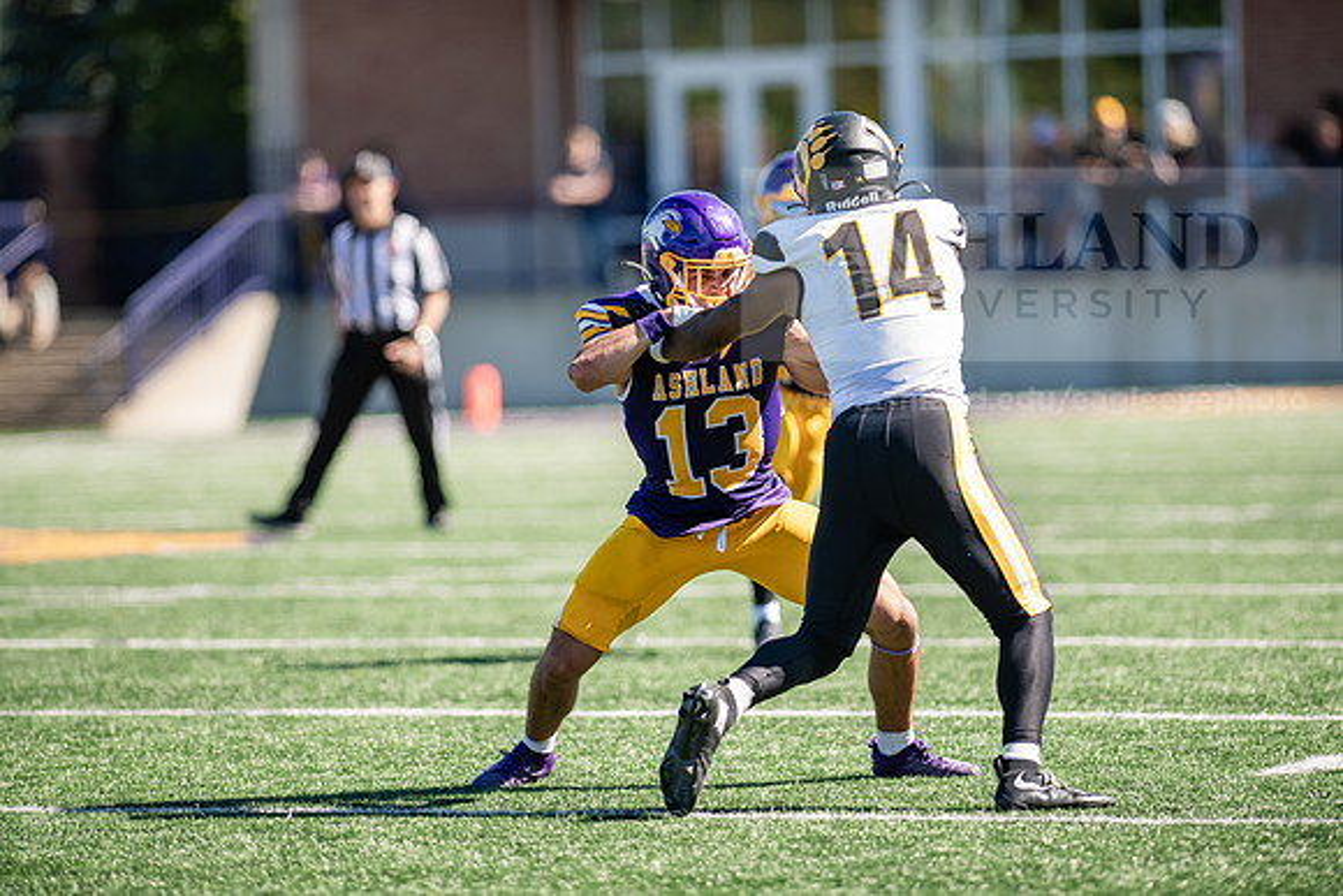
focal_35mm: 300
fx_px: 11194
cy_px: 448
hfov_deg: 6.9
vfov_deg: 4.6
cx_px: 672
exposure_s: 1/1000
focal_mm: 300
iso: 200
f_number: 3.2
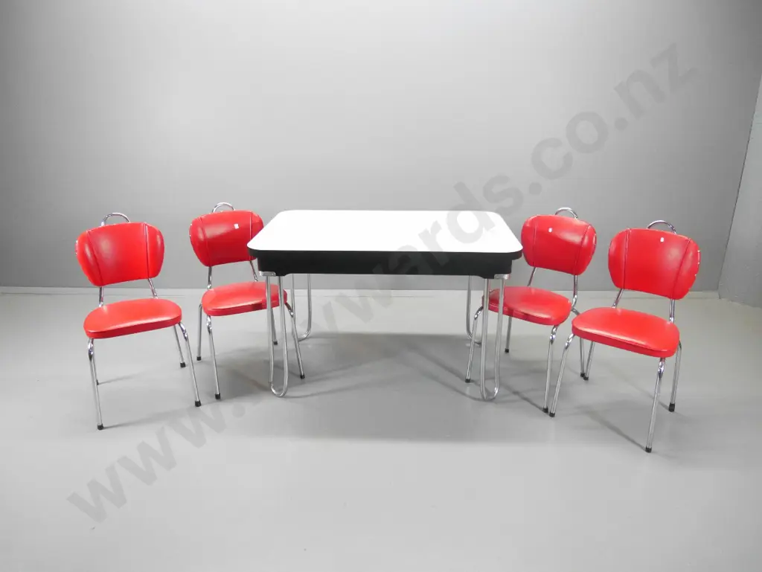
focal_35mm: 24
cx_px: 381
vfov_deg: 56.9
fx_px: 529
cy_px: 286
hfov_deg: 71.6
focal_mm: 12
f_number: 4
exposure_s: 1/125
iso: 3200
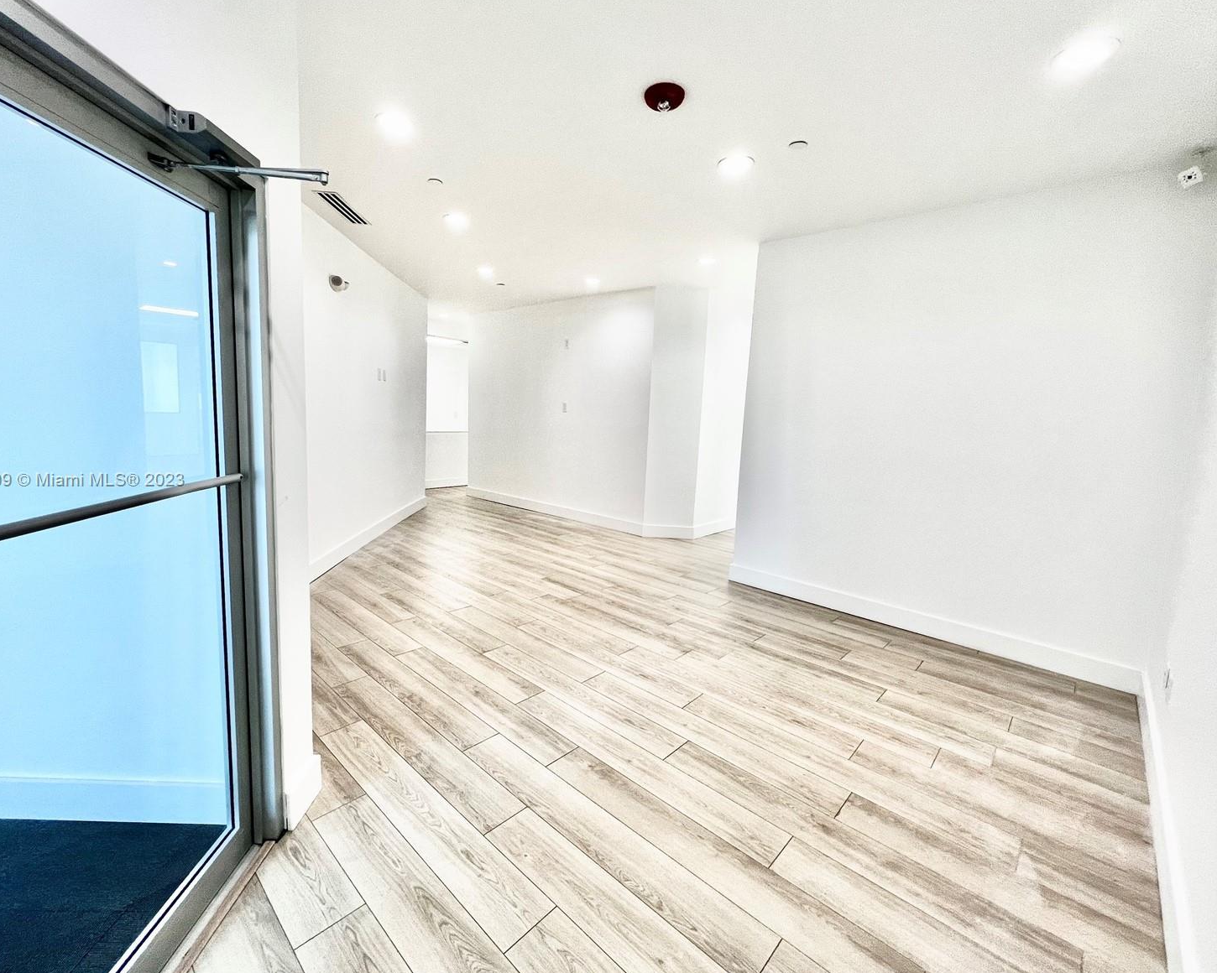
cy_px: 481
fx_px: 504
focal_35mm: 14
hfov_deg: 100.7
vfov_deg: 88.0
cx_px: 587
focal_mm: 1.57
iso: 100
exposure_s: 1/120
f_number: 1.8
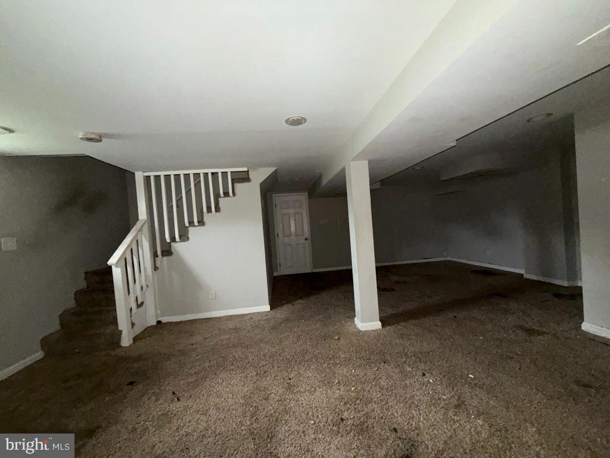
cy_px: 229
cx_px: 305
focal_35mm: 14
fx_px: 247
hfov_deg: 102.1
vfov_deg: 85.7
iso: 320
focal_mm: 2.22
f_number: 2.2
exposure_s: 1/32
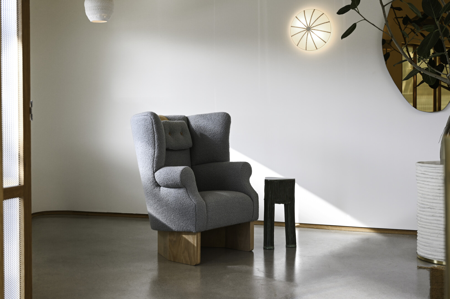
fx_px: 525
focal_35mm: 42
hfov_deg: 46.4
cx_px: 225
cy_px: 150
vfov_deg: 31.9
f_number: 4
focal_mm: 42
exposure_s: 1/50
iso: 140
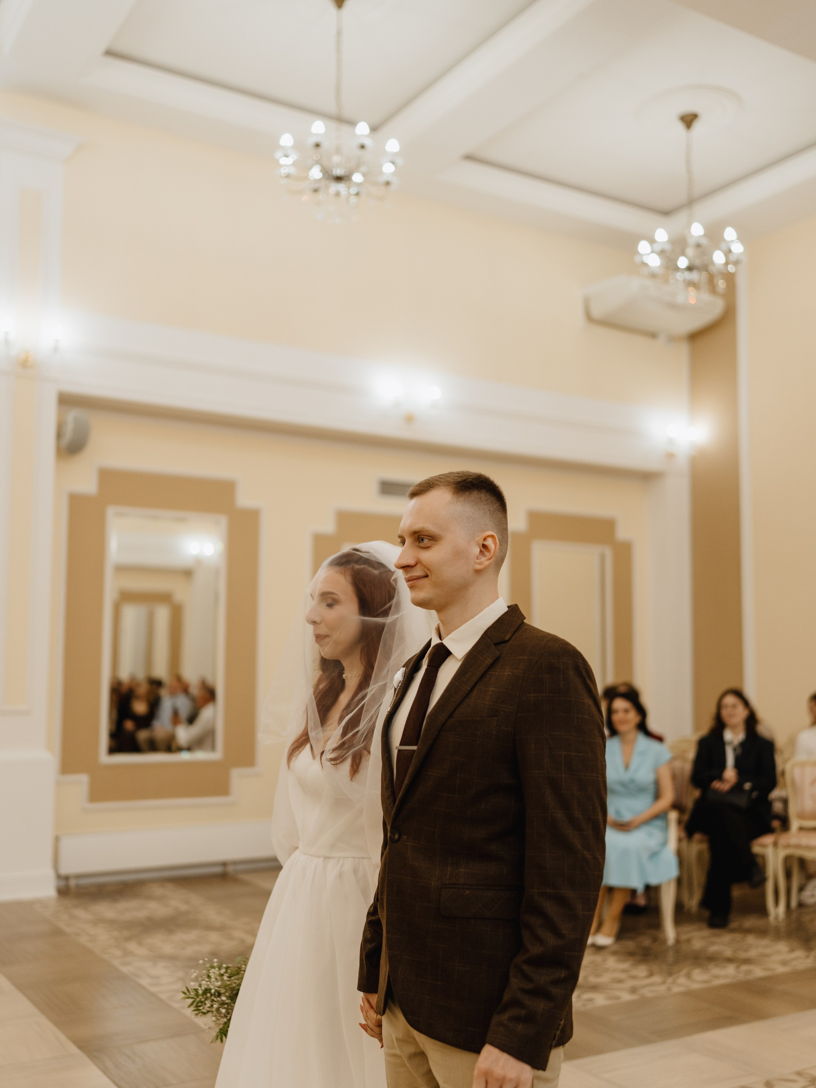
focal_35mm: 38
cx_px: 407
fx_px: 1195
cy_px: 580
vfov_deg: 48.9
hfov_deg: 37.7
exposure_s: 1/1000
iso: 800
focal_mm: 35
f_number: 1.4
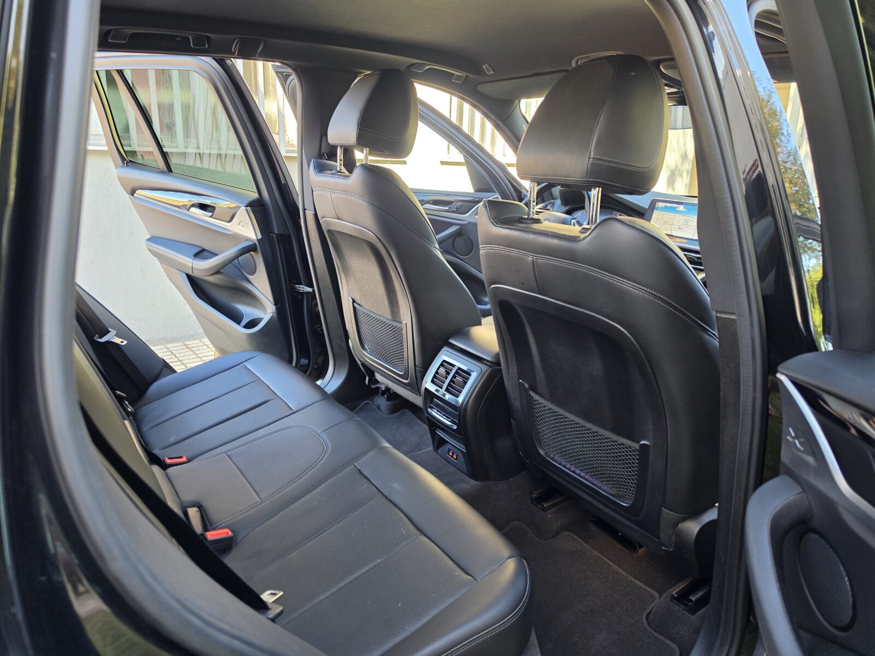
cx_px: 438
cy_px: 328
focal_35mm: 23
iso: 80
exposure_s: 1/180
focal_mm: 6.5
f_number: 1.4
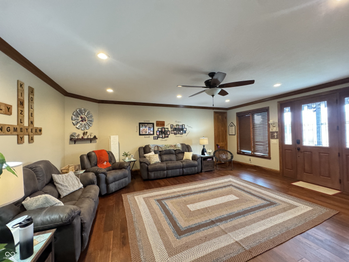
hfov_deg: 102.1
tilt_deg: +0.7
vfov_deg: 85.7
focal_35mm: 14
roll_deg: +1.0
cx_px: 174
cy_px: 131
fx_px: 141
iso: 1000
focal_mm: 2.22
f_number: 2.2
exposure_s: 1/60
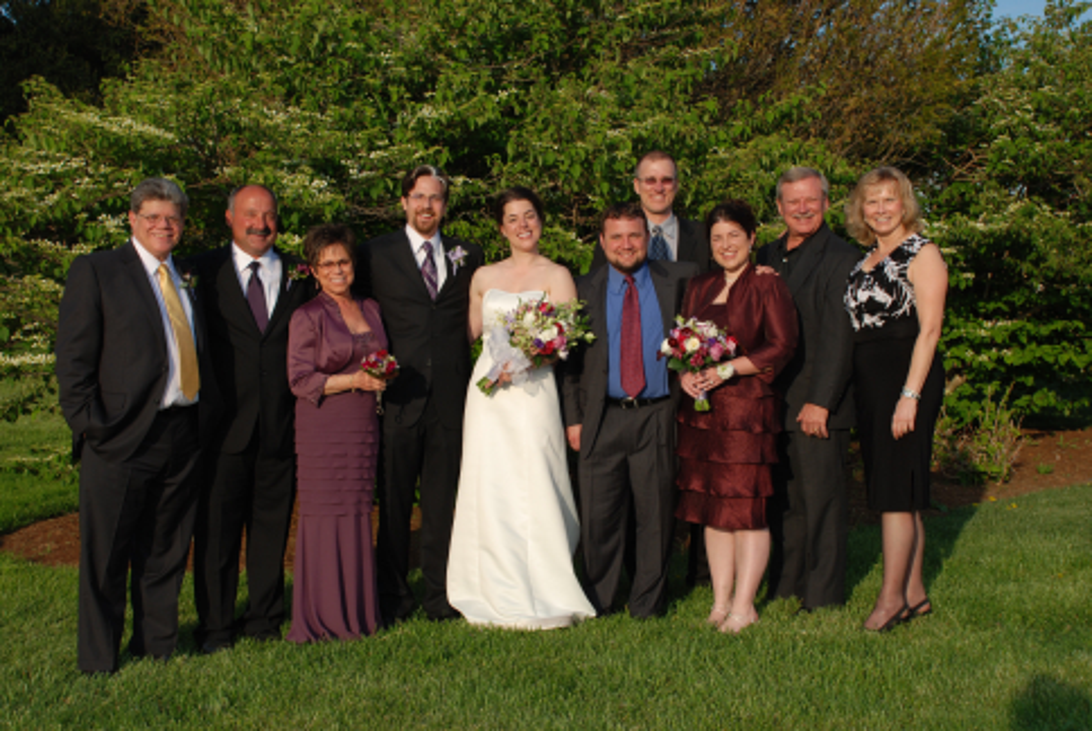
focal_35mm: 48
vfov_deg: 28.2
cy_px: 366
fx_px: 1458
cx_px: 546
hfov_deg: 41.1
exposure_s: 1/200
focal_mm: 32
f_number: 8
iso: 100
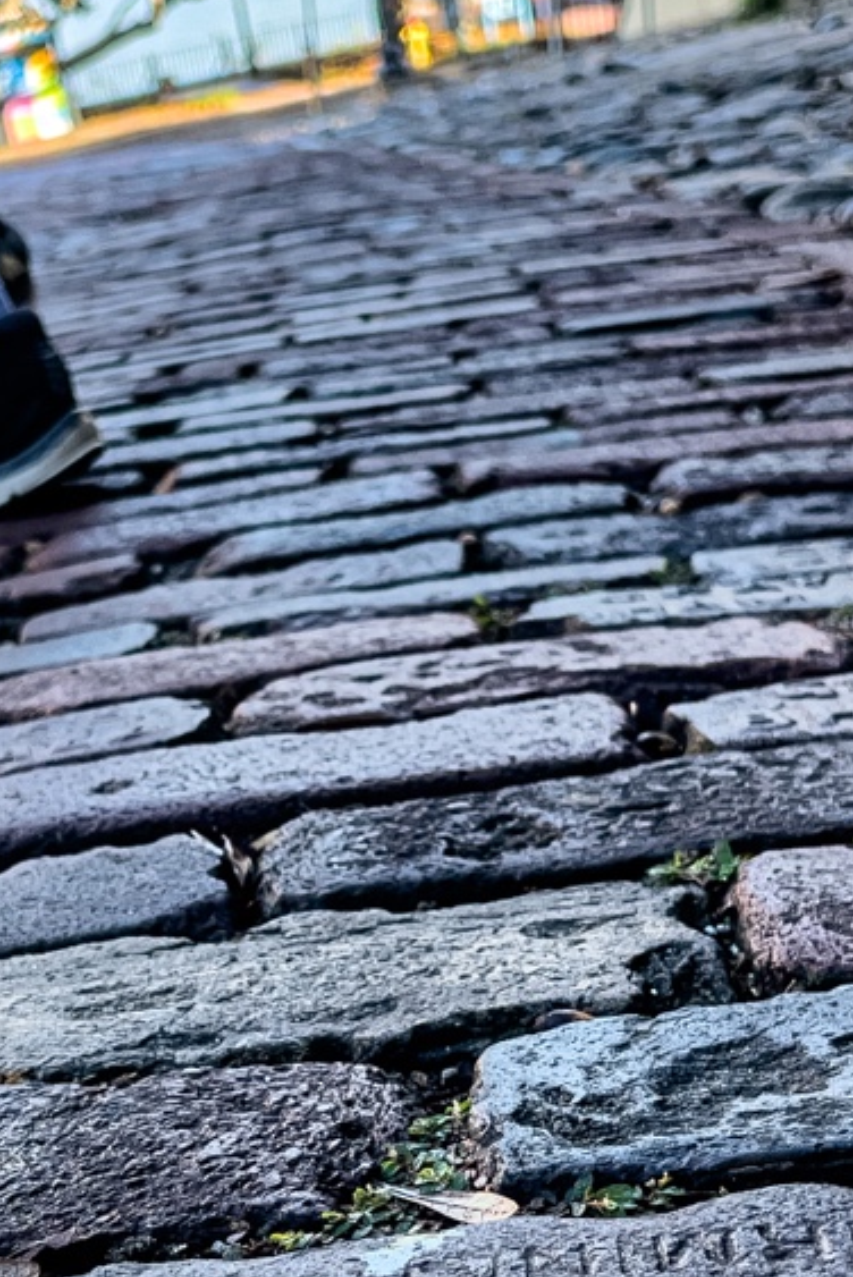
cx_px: 269
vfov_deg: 28.0
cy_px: 798
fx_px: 2556
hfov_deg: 18.9
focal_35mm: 72
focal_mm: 5.7
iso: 40
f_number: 1.5
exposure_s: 1/240
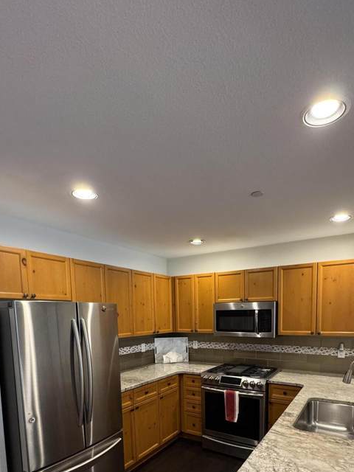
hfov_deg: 63.3
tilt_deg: -5.2
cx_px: 195
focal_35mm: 21
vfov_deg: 74.6
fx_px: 286
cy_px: 341
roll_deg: +0.9
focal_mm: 2.22
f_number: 2.2
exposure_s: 1/60
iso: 400
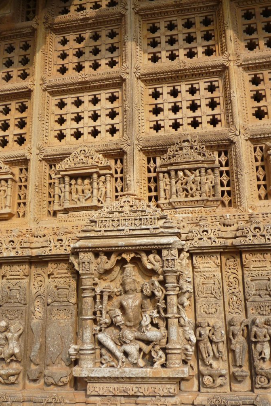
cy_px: 227
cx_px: 132
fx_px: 350
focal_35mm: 31
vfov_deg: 60.1
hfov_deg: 42.3
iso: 100
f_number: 4
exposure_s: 1/640
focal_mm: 4.4
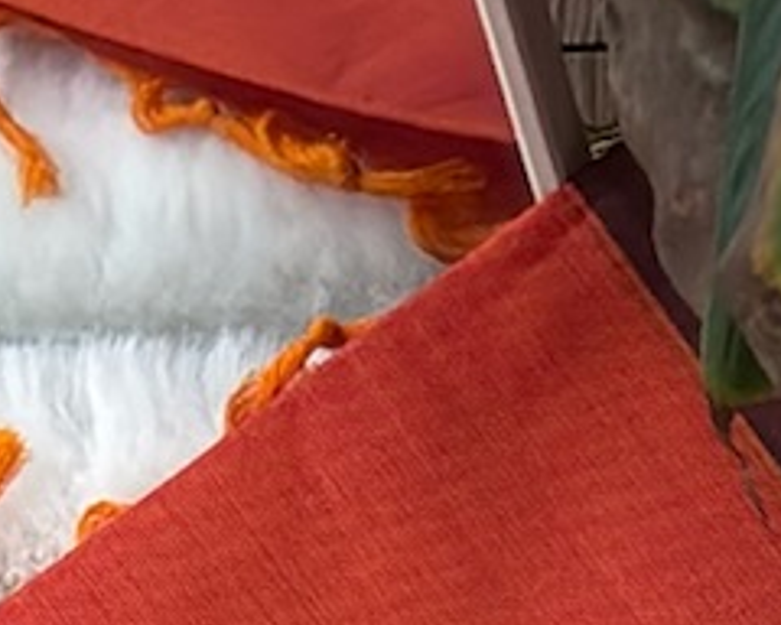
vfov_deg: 3.5
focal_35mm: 416
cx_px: 1907
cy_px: 2826
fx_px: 9616
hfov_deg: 4.5
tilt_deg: -74.6
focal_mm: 5.96
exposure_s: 1/100
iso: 50
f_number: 1.6
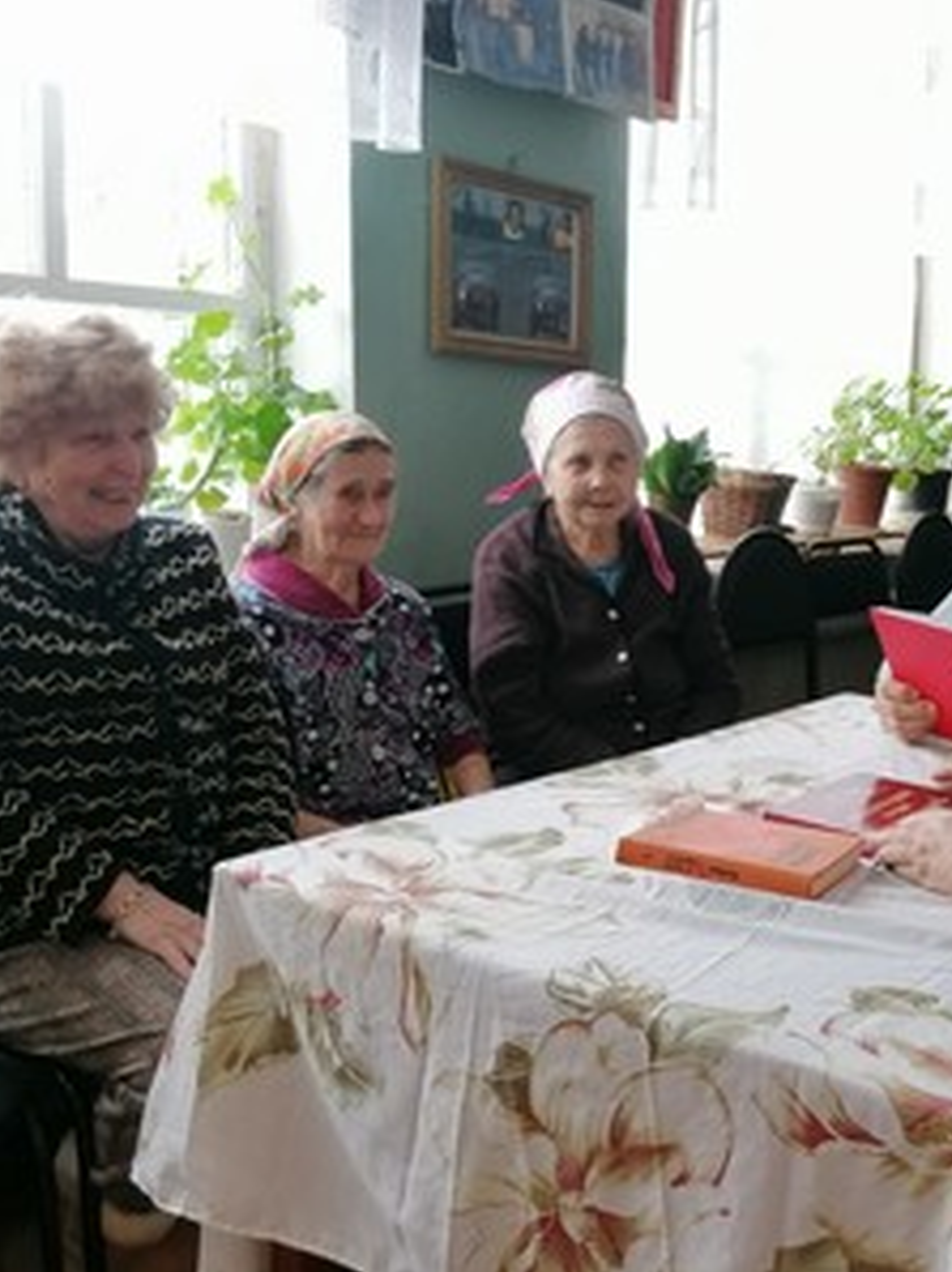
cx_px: 670
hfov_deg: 33.1
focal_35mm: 43
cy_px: 636
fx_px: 1579
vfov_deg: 43.9
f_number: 1.8
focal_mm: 4.75
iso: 200
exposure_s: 1/50
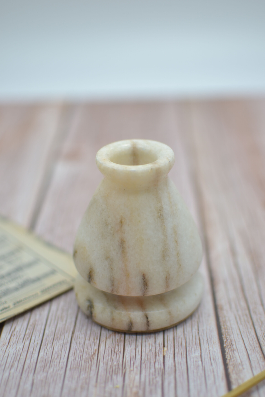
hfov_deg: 25.8
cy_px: 198
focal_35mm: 52
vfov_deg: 37.9
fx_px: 580
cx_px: 132
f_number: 1.8
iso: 100
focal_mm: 35
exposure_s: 1/500
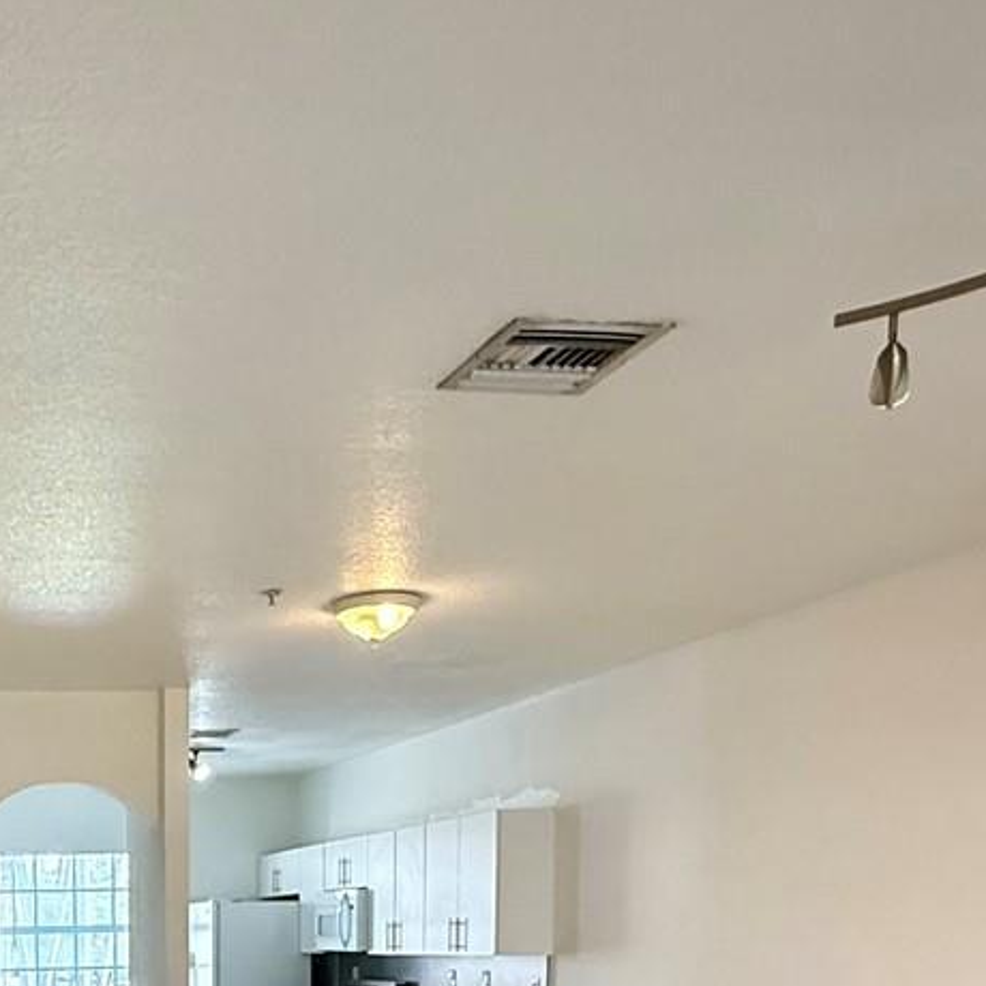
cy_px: 1072
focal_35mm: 43
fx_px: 1386
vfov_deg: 34.2
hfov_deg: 35.3
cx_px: -6
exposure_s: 1/120
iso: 640
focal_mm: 2.22
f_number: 2.2
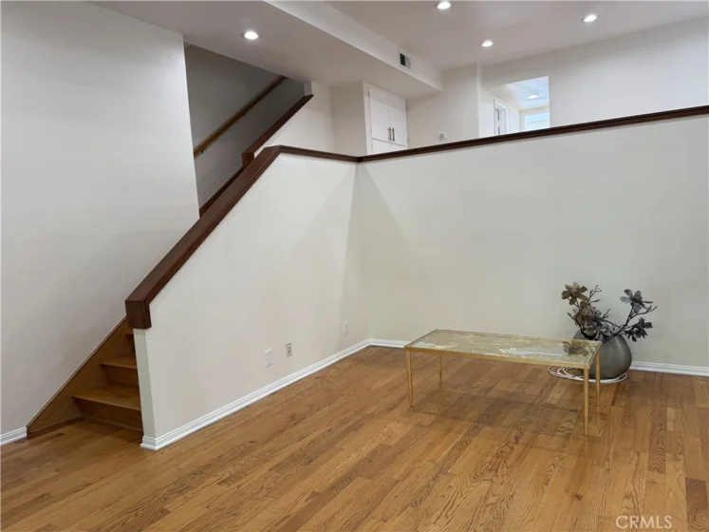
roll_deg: +3.5
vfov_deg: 56.8
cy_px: 266
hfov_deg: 71.6
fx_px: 491
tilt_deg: -4.1
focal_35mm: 24
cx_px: 354
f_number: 1.78
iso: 100
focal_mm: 6.76
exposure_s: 1/120
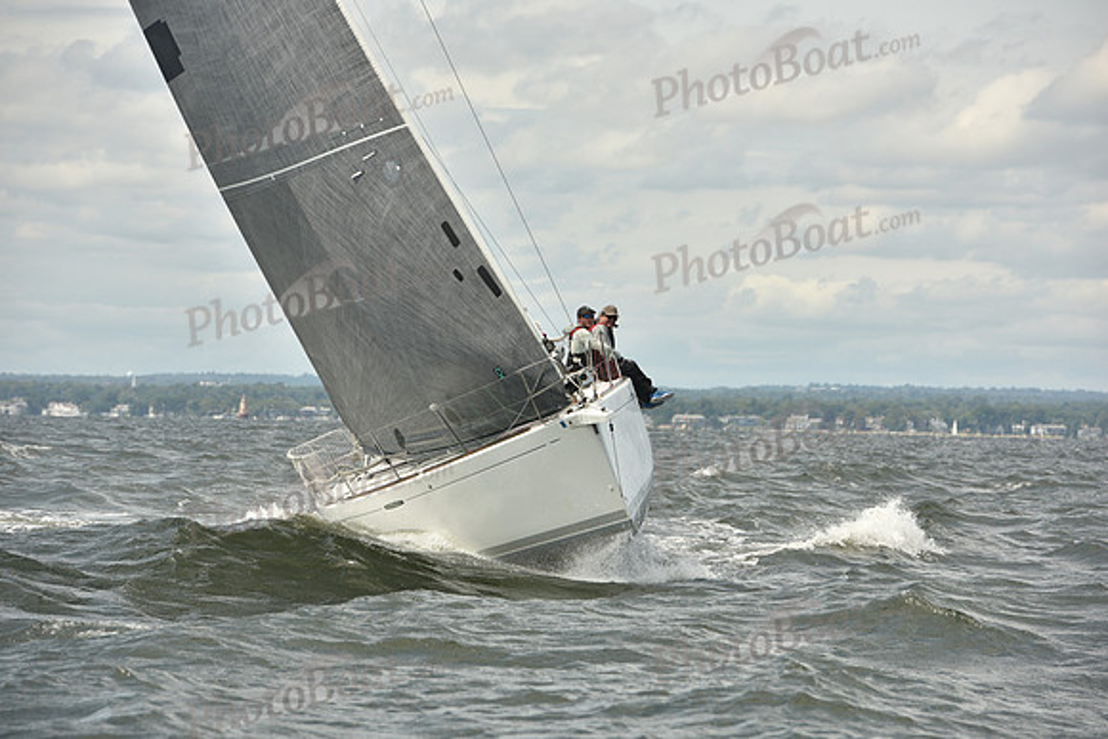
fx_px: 6157
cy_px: 370
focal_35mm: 200
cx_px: 554
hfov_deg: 10.3
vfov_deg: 6.9
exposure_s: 1/800
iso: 250
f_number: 9
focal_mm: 200
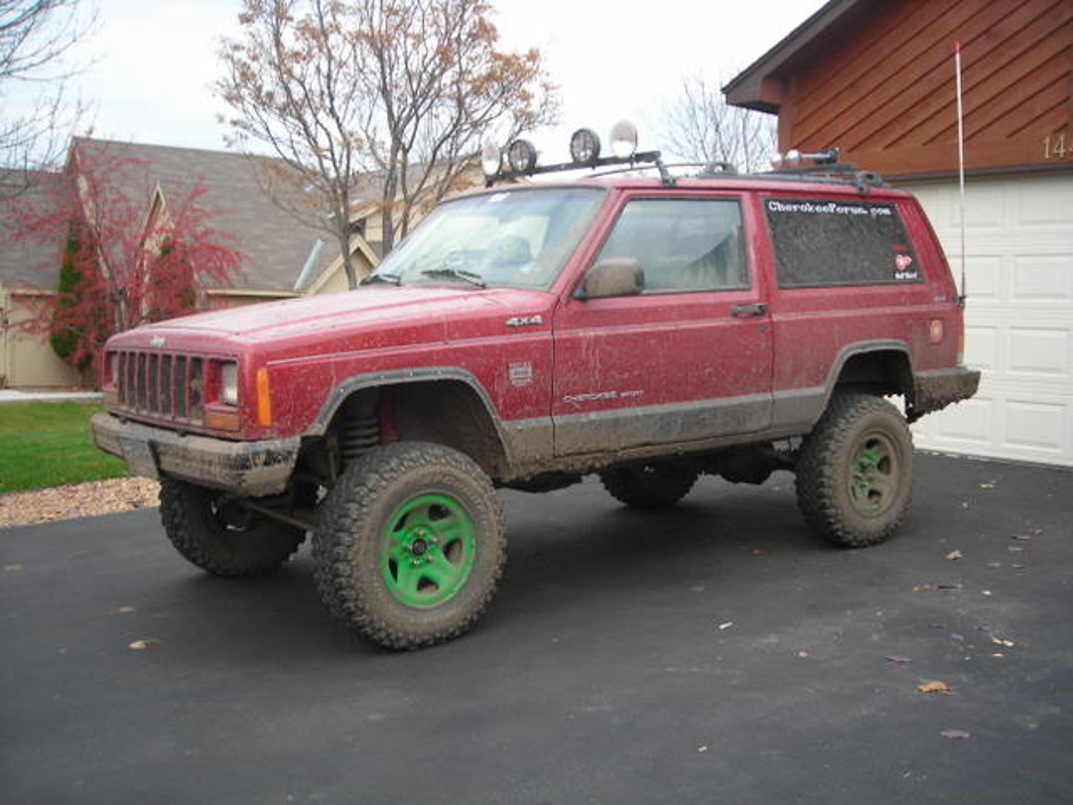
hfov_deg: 49.0
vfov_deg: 37.7
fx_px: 1178
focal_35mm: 38
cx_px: 536
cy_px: 402
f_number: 3.2
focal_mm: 6.3
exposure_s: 1/33.7
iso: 50
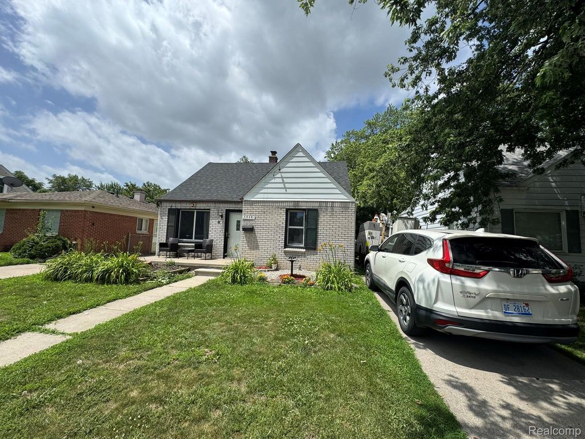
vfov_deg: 85.7
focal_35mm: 14
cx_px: 292
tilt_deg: +5.0
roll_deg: -2.6
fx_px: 237
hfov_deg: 102.1
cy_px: 220
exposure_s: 1/2146
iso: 50
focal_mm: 2.22
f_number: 2.2
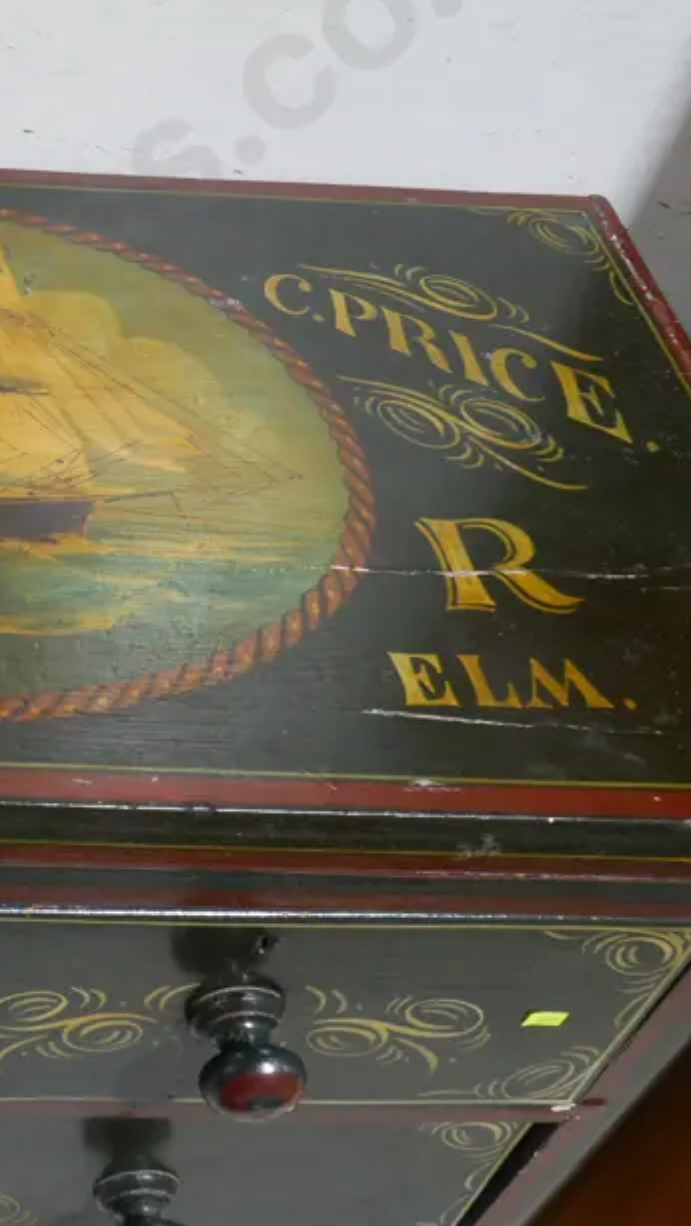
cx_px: -224
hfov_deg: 21.2
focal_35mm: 51
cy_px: 465
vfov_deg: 40.3
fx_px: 1659
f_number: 8
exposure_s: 1/60
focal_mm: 14
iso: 2000
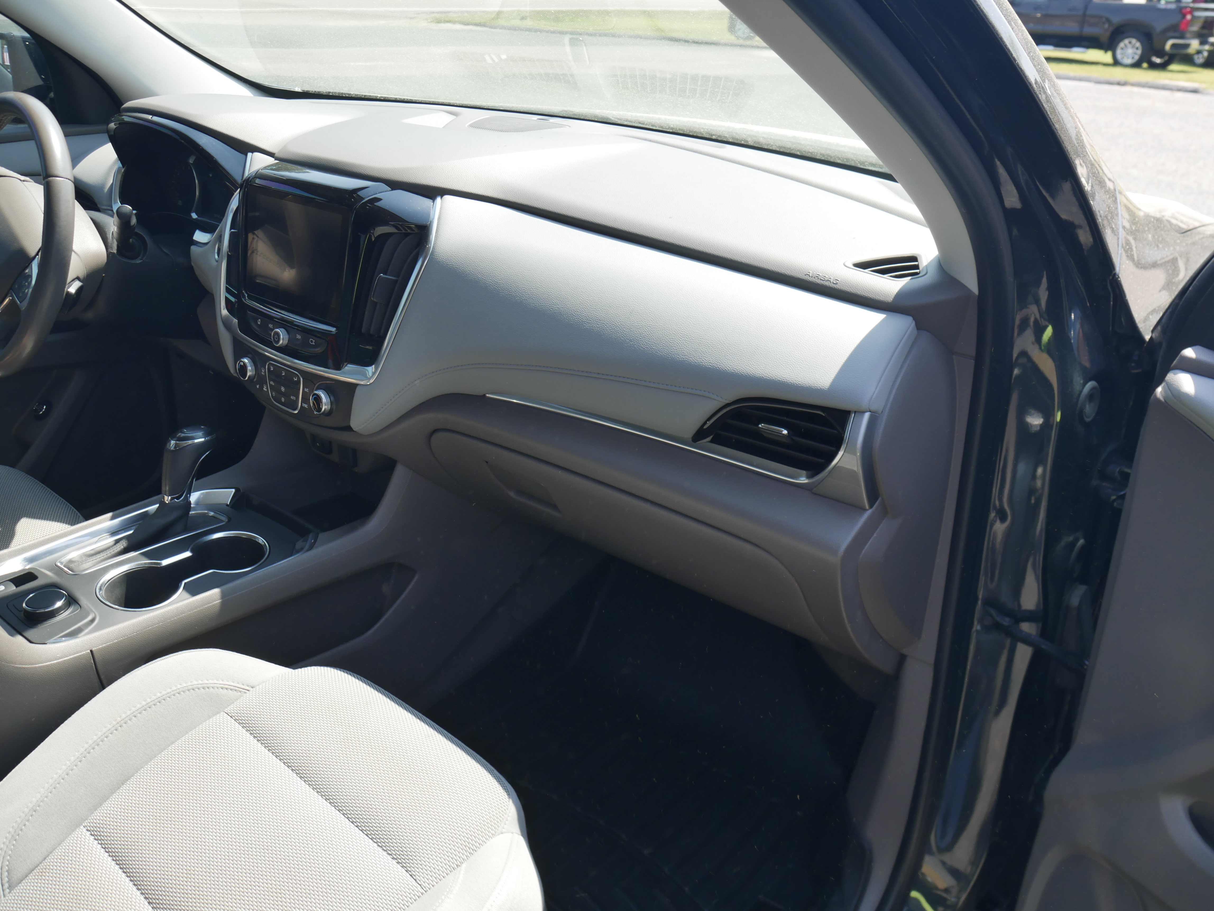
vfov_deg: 44.2
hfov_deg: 56.8
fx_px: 1123
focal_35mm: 32
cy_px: 456
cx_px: 607
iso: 200
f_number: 5.6
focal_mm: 16
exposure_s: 1/200
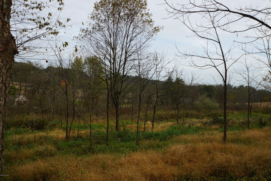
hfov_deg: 57.2
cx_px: 136
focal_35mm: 33
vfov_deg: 40.0
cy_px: 90
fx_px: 248
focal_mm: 22
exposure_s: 1/80
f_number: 11
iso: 100
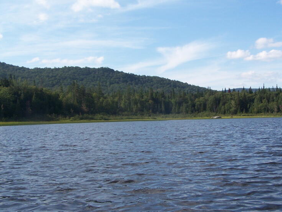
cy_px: 111
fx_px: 432
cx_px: 172
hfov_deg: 36.0
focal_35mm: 53
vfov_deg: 27.5
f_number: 4
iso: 100
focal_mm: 6.3
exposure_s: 1/800
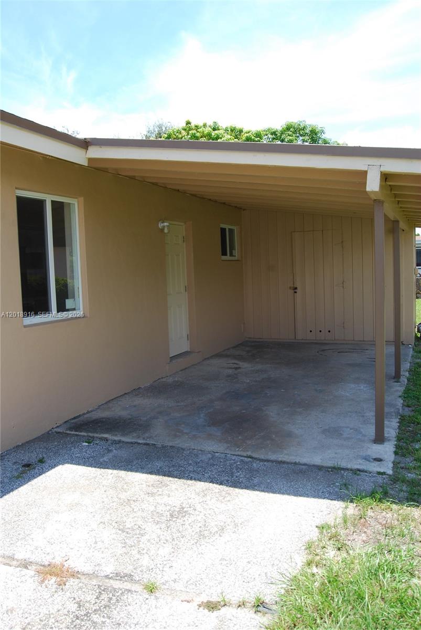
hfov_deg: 48.0
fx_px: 472
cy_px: 315
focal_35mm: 27
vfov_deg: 67.3
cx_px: 210
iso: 200
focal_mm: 18
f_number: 9
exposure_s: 1/125
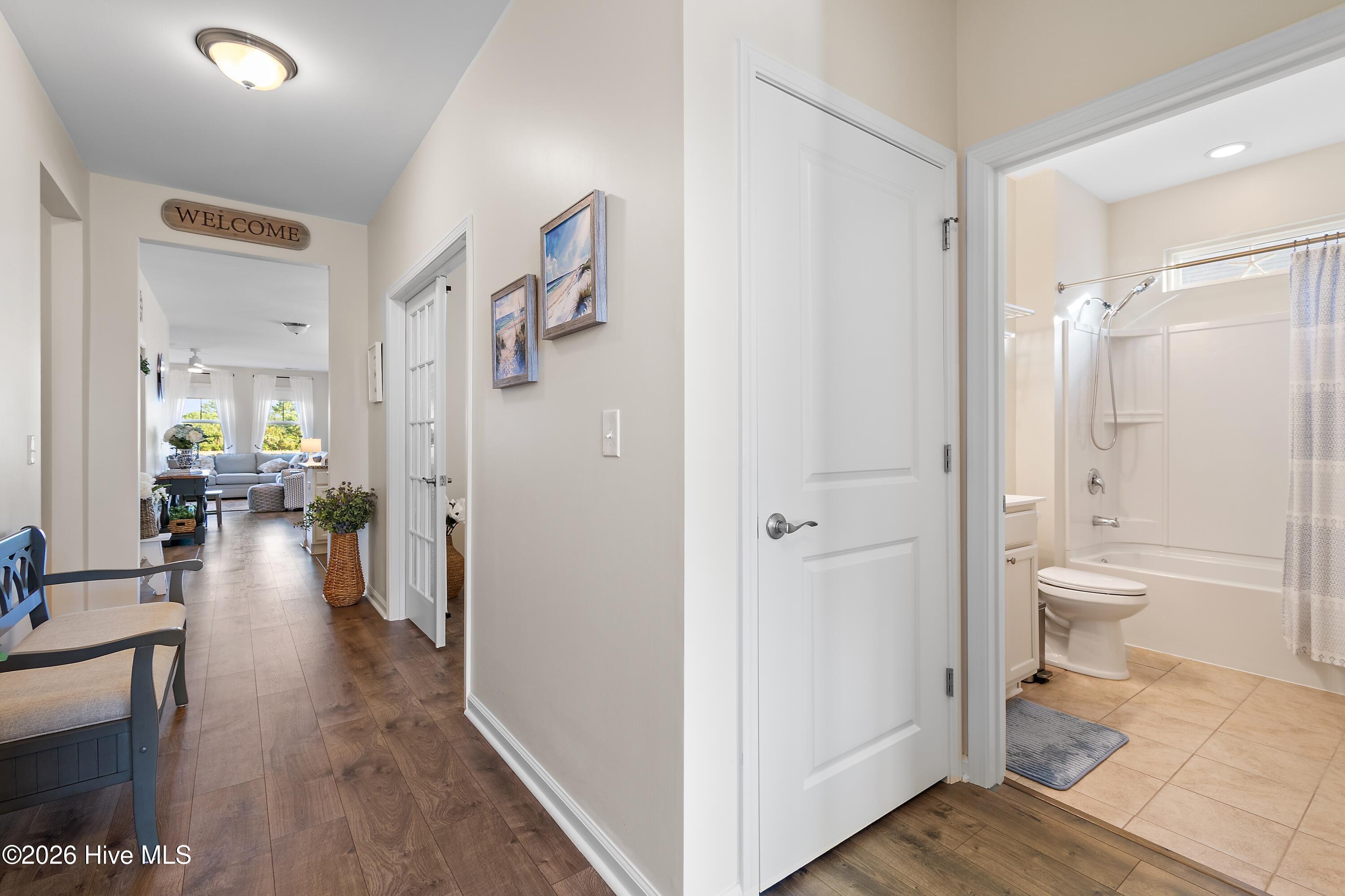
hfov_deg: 100.4
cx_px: 672
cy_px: 448
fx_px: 560
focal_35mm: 15
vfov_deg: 77.3
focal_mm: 10
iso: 100
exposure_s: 1/2.5
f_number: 8
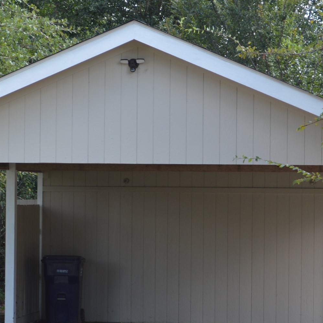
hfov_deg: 13.1
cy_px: 198
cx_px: 124
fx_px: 1404
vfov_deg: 13.1
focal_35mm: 133
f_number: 5.6
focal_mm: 48
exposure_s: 1/125
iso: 220
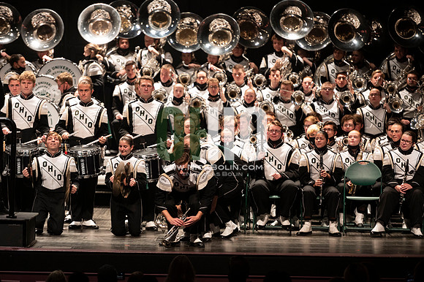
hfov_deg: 10.3
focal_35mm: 200
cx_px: 212
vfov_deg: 6.9
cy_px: 141
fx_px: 2354
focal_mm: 200
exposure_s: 1/500
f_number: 2.8
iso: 2500
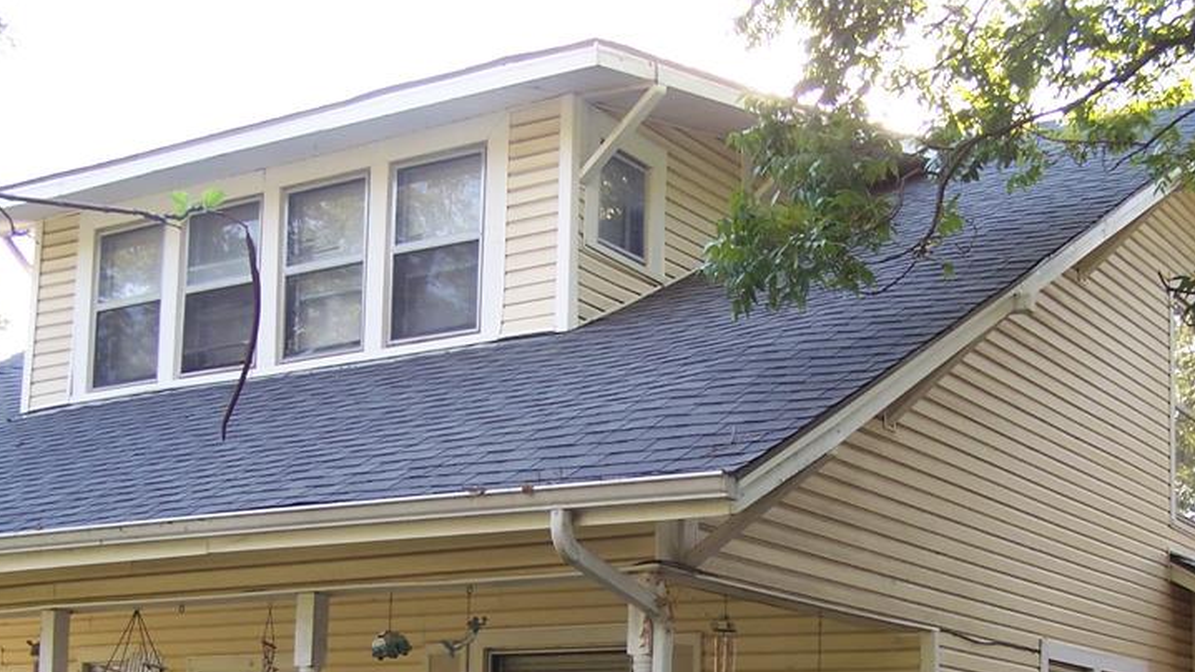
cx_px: 691
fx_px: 1869
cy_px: 619
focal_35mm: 59
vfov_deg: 19.9
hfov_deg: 35.4
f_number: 2.8
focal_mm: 6.3
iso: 80
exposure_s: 1/100
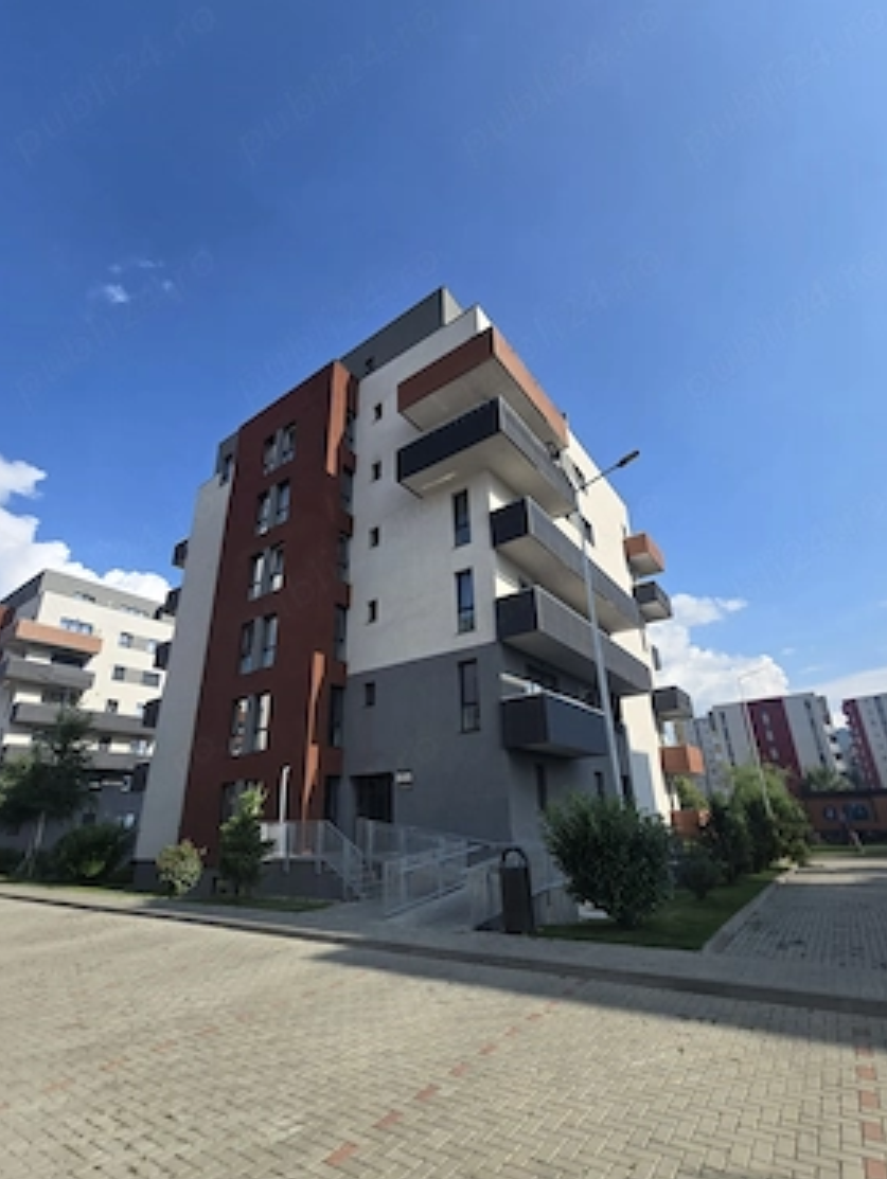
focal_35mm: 14
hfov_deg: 85.8
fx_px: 477
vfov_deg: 101.9
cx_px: 448
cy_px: 620
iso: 50
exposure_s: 1/2500
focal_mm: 2.2
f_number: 2.2
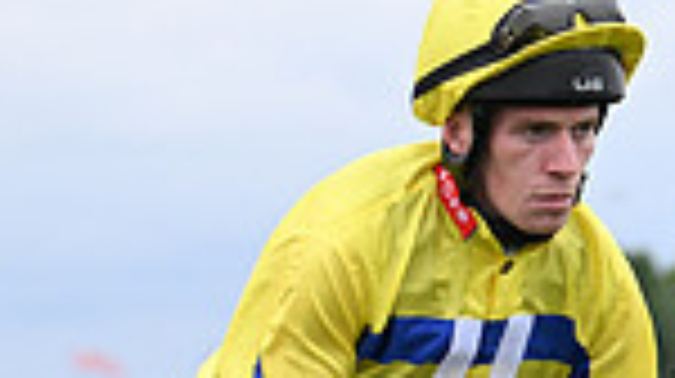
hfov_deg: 5.6
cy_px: 803
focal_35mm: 386
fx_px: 6901
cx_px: 392
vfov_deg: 3.1
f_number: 4
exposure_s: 1/4000
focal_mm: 95
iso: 1000
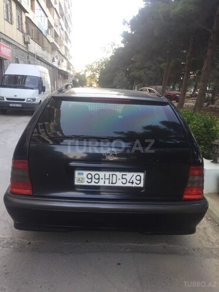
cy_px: 146
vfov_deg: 61.7
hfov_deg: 48.2
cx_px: 110
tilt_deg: -12.9
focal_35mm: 29
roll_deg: -2.3
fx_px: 245
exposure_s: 1/100
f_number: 2.2
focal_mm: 4.15
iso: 40
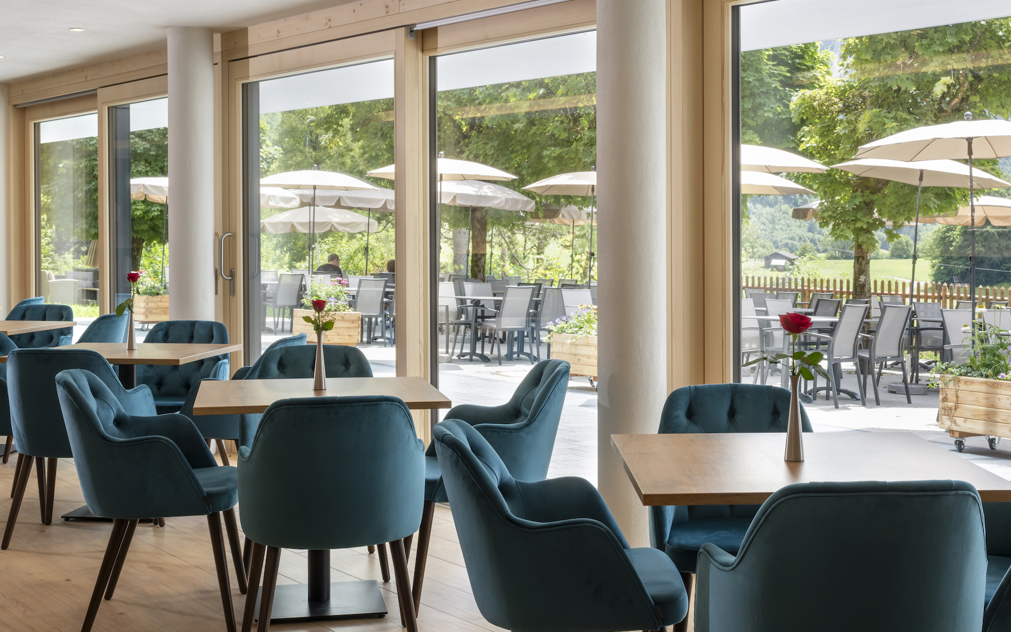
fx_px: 1373
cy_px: 243
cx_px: 555
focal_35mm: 50
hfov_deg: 40.4
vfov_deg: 25.8
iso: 100
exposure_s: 1/15
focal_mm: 29.5
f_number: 13
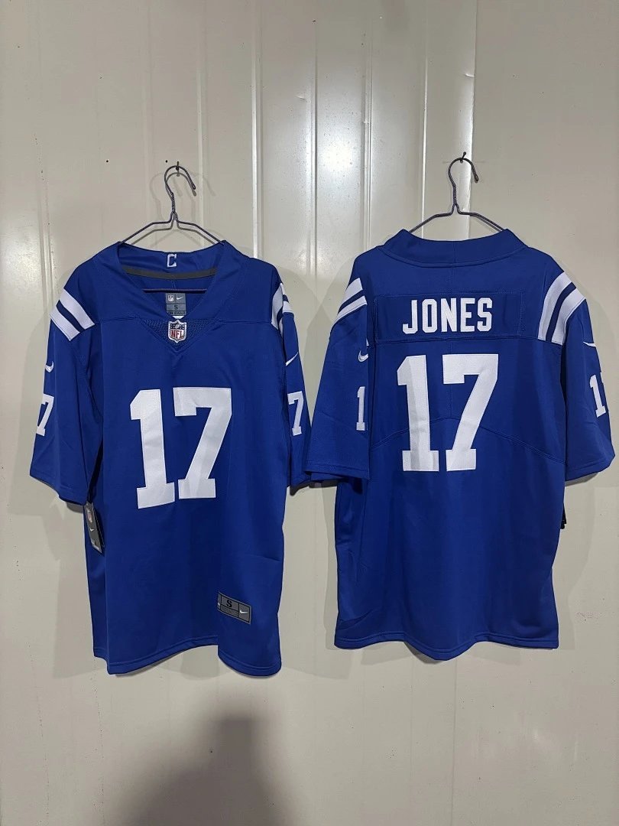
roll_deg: -1.3
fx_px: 620
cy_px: 413
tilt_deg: -7.7
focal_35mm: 26
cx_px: 310
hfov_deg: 53.1
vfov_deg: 67.3
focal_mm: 5.96
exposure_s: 1/50
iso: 320
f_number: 1.6
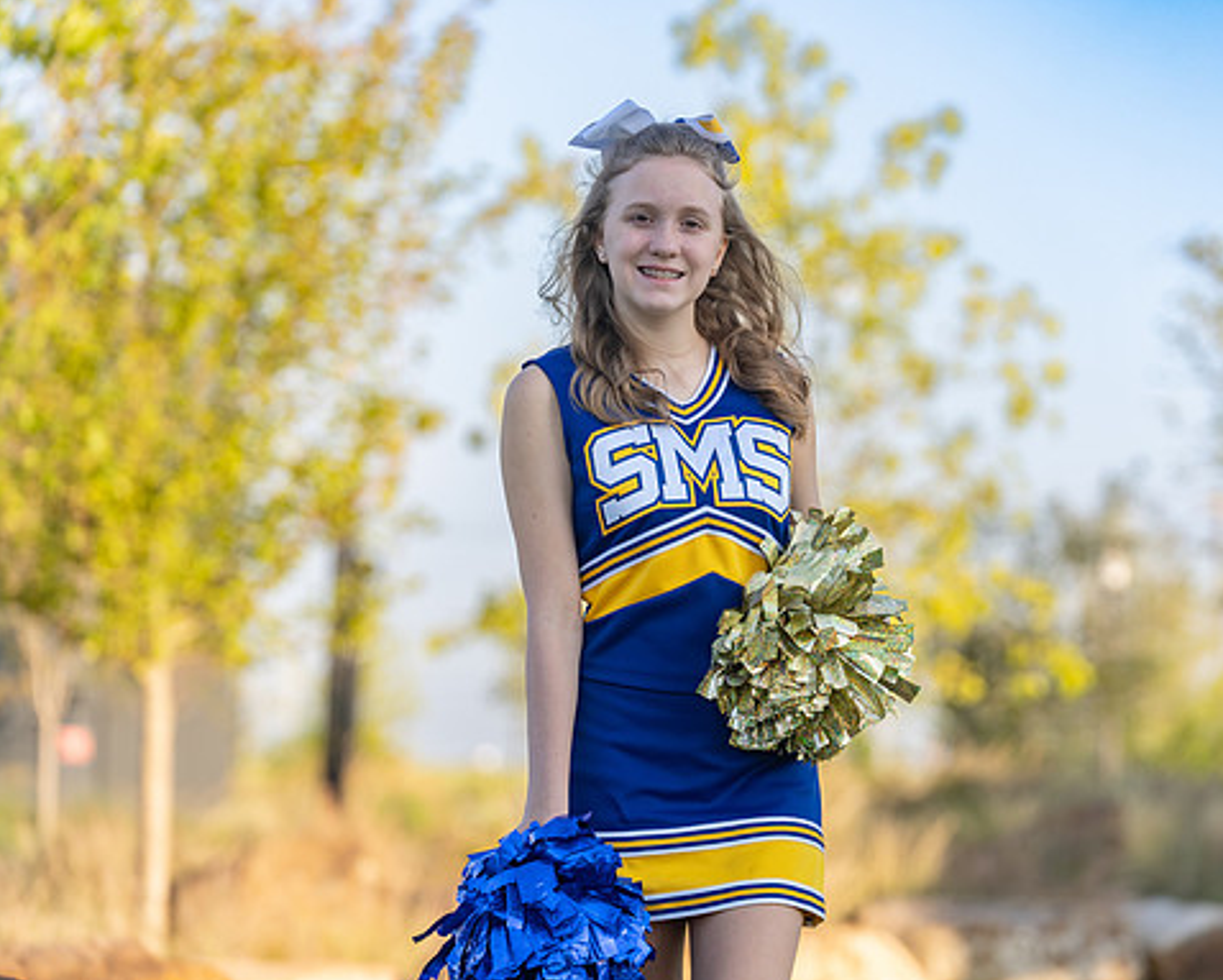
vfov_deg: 10.4
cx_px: 655
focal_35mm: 148
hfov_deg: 13.0
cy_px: 490
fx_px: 5360
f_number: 3.5
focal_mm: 130
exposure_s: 1/400
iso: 100
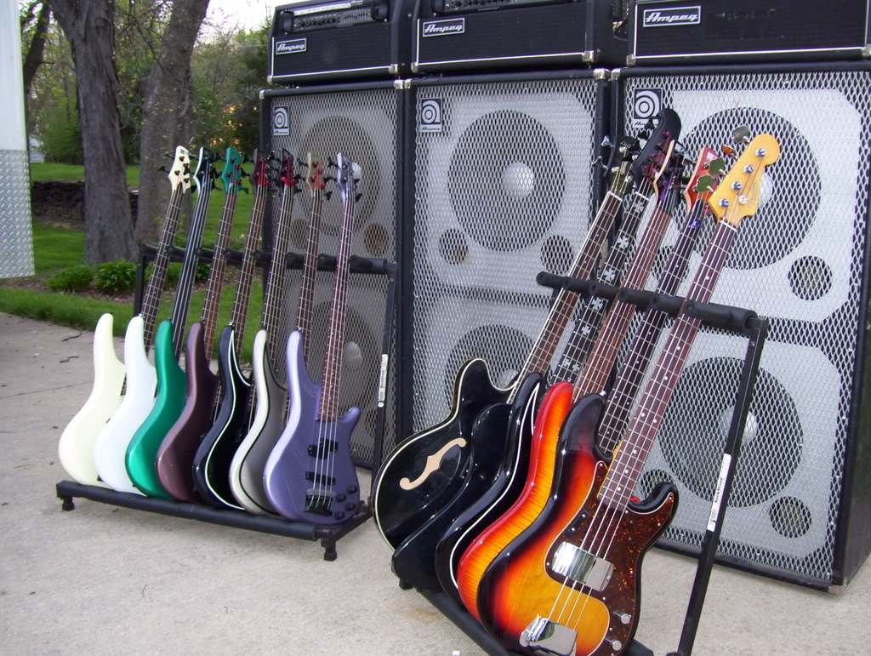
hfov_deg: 51.3
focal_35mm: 36
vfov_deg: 39.7
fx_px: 907
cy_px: 328
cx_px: 436
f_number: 2.7
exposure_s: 1/60
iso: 100
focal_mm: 6
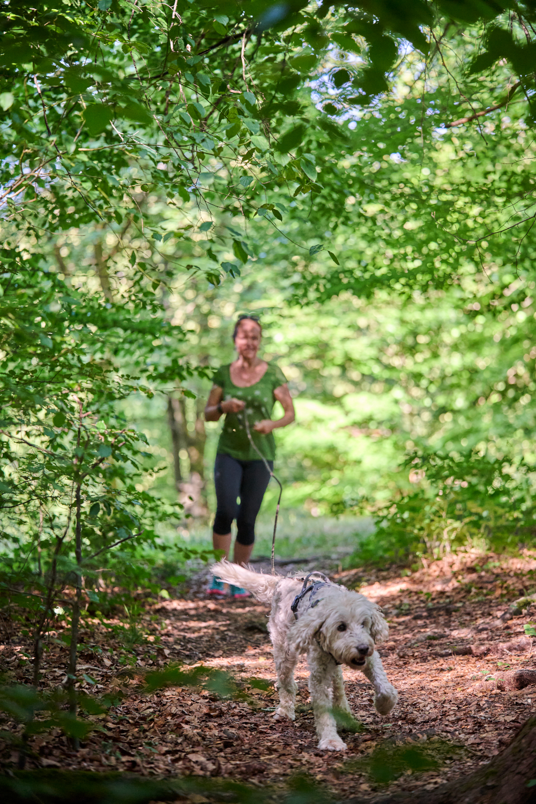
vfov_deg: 23.9
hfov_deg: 16.1
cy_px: 402
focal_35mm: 85
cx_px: 268
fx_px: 1898
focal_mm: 85
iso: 400
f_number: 2
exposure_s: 1/500
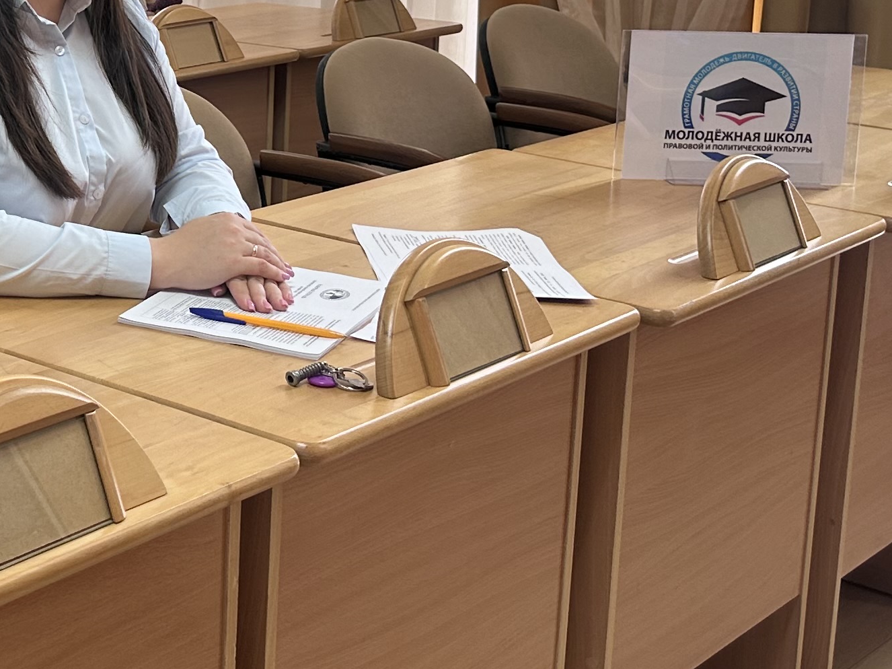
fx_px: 1881
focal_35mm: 73
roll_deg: -0.2
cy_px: 35
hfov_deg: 24.1
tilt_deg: -7.6
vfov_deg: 19.7
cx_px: -195
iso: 80
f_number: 1.78
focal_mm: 6.86
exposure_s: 1/121
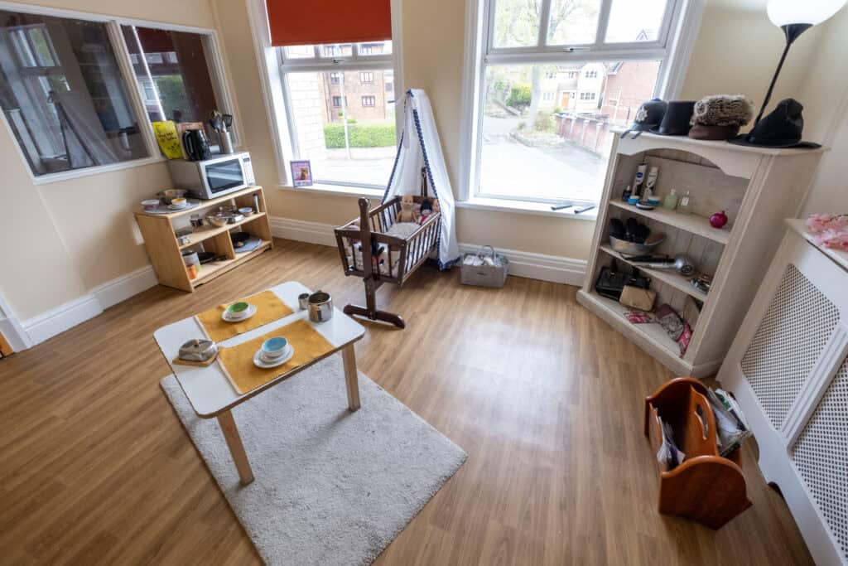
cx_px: 424
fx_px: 353
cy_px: 283
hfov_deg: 100.4
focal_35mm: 15
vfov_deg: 77.3
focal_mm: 10
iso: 400
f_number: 4
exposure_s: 1/50
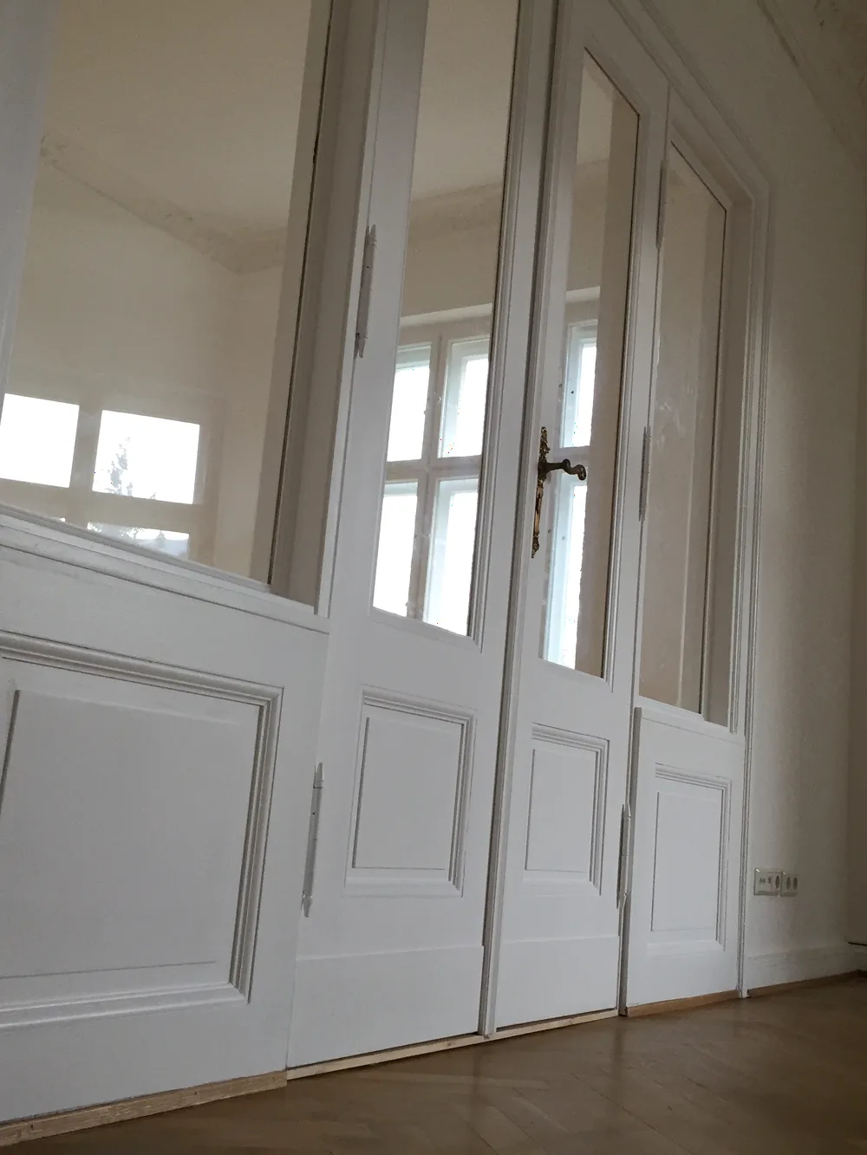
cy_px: 578
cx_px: 434
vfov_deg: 61.7
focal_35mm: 29
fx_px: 968
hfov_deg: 48.2
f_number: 2.2
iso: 64
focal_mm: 4.15
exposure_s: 1/33
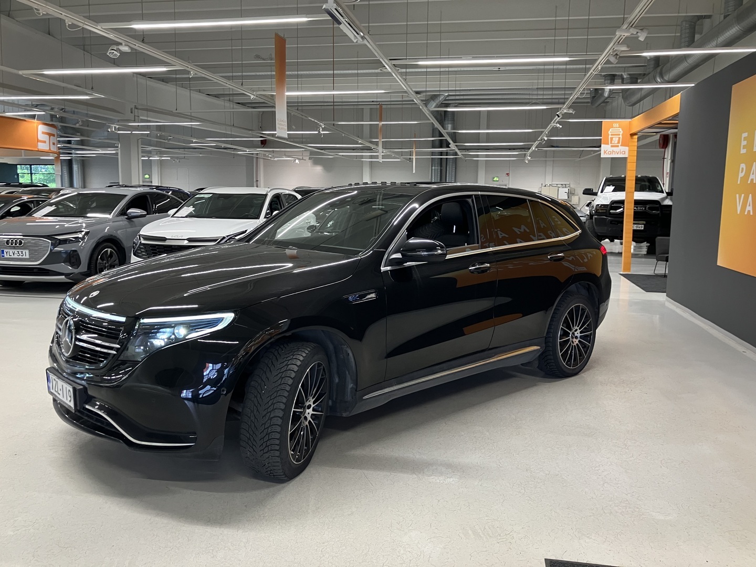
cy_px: 284
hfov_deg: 63.4
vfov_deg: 49.7
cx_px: 378
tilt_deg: -3.4
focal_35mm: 28
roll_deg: -1.4
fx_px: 612
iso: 100
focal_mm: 3.99
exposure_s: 1/51
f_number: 1.8
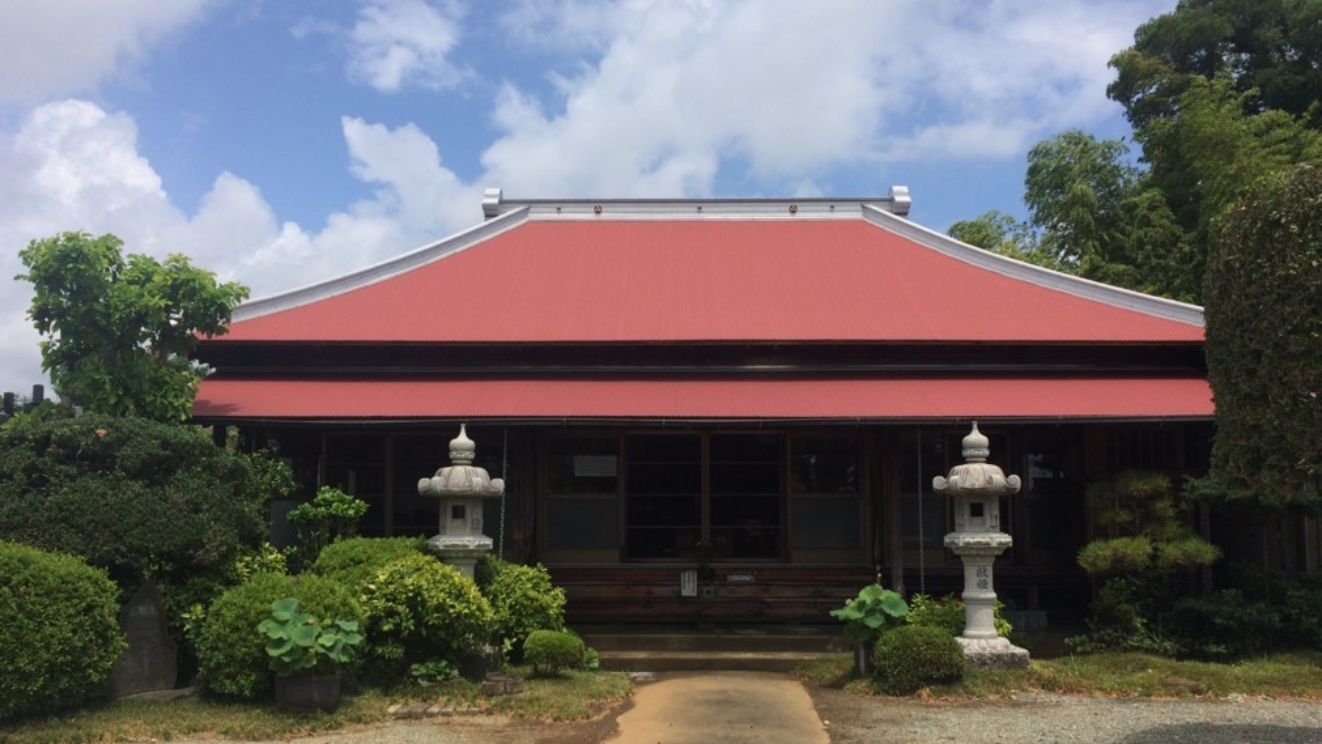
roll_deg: +0.8
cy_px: 438
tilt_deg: +1.1
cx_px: 656
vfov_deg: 36.6
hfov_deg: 61.0
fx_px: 1122
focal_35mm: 32
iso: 32
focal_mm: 4.15
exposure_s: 1/2740
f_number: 2.2
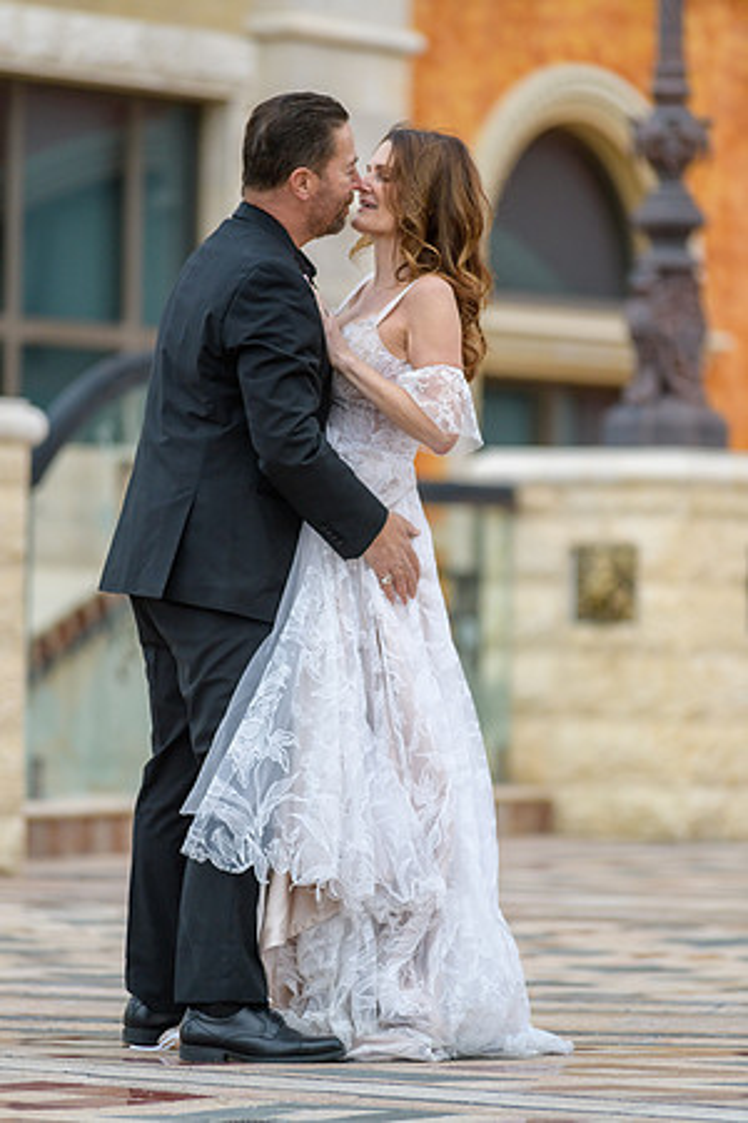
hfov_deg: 6.9
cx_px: 374
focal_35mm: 200
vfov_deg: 10.3
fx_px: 6233
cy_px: 562
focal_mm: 200
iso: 400
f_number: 2.8
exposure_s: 1/3200
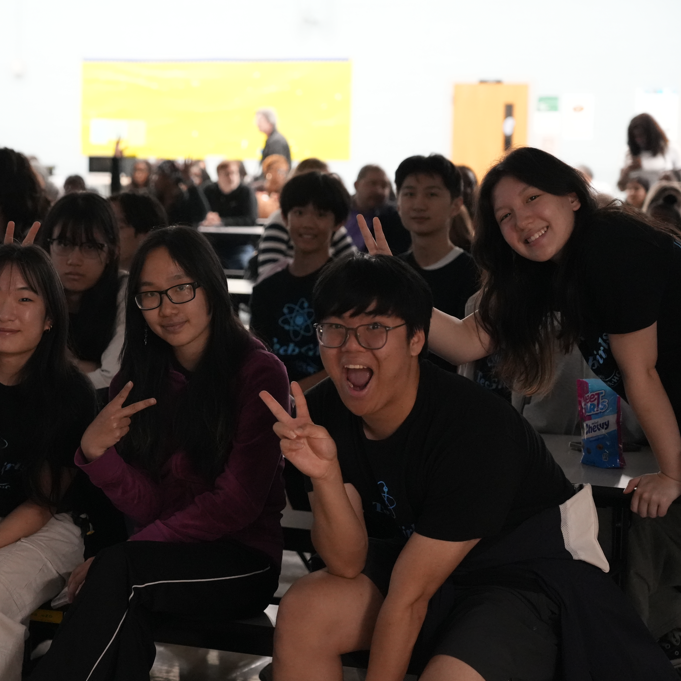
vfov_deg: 18.1
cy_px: 363
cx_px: 152
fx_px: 2137
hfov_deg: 18.0
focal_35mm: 96
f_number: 4
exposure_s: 1/125
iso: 8000
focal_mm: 68
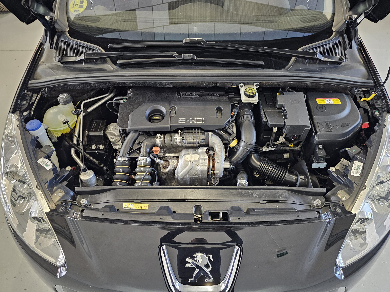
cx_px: 195
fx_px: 259
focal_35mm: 23
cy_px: 146
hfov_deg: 73.9
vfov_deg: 58.9
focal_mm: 6.3
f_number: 1.7
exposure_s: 1/24
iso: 640
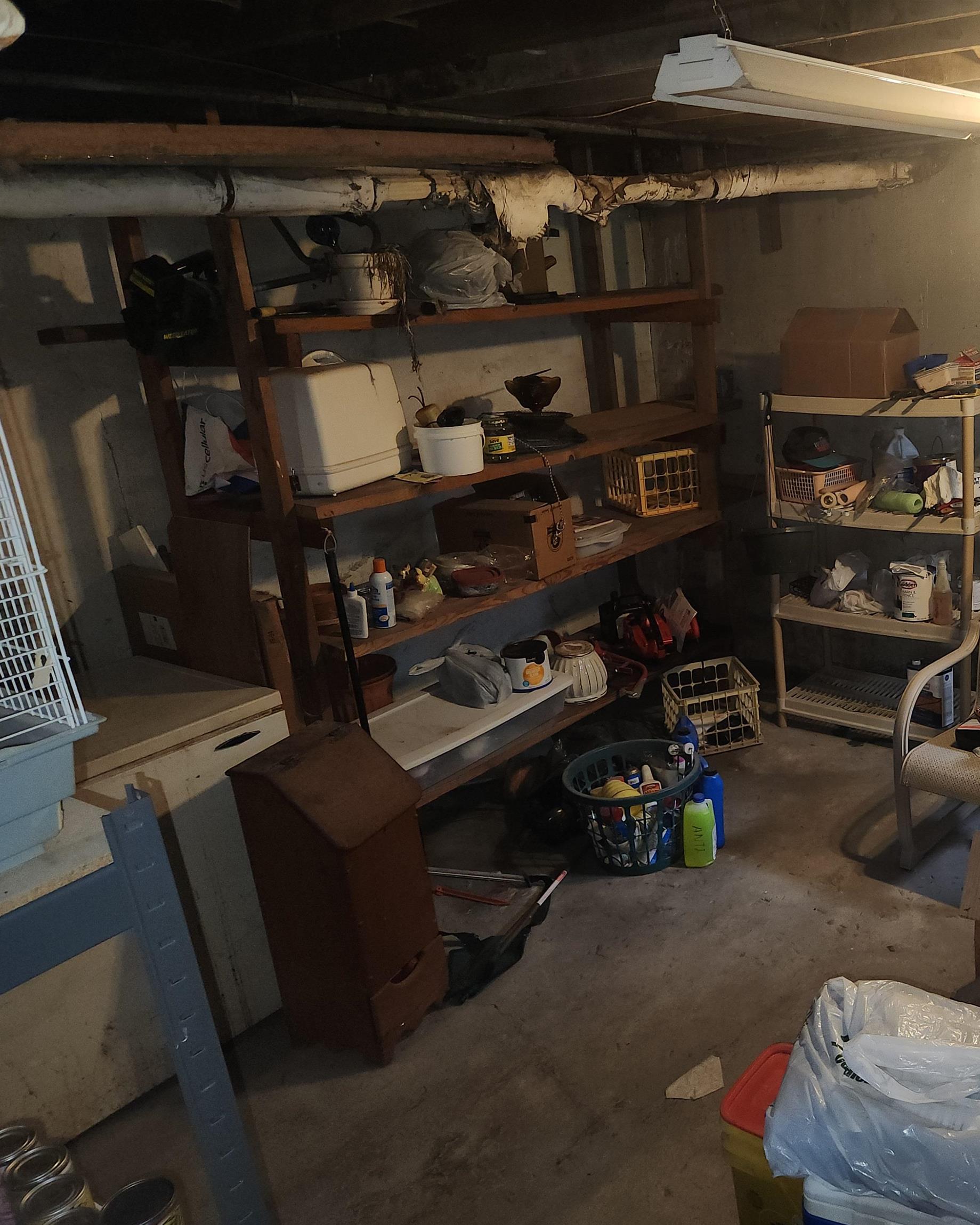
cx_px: 810
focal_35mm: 30
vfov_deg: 58.8
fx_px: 1088
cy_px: 613
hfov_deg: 45.6
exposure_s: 1/12
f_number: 1.8
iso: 125
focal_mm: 5.4
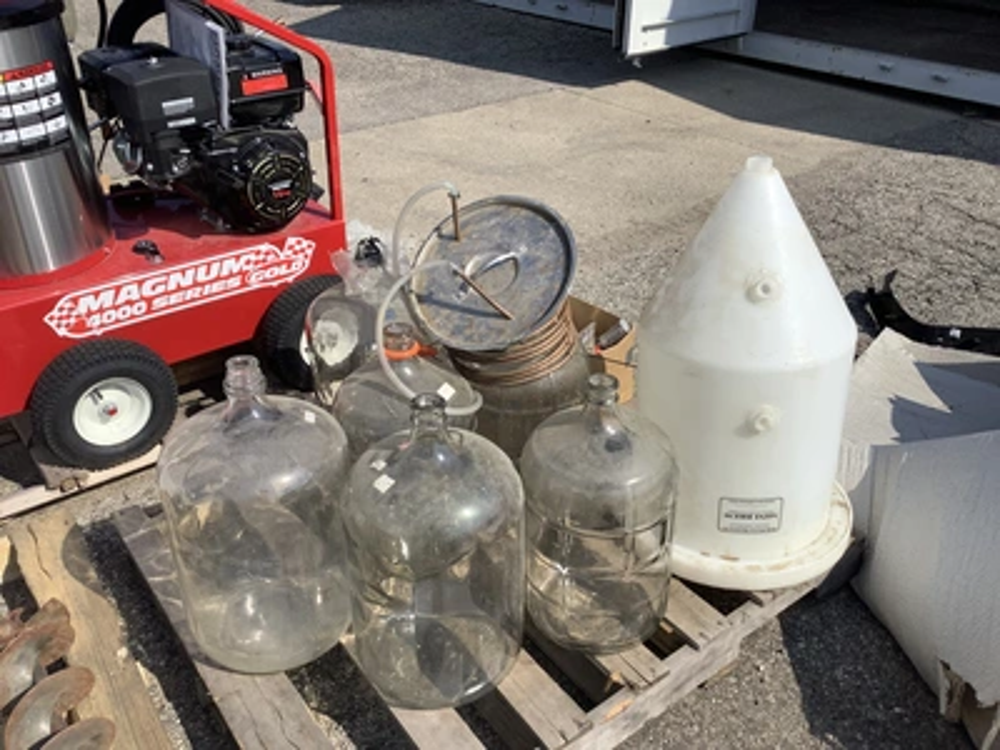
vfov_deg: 45.4
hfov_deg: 58.4
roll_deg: -2.1
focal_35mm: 31
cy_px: 375
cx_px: 500
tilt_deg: -29.8
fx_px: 896
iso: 25
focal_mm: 3.3
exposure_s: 1/1894
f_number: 2.4
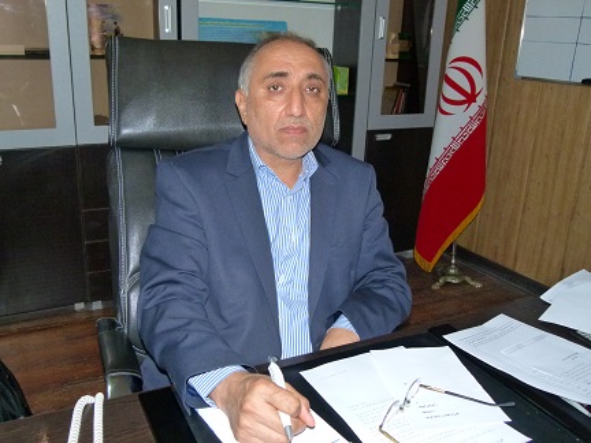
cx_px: 296
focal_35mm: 34
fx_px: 580
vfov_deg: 41.8
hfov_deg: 54.0
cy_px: 222
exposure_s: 1/60
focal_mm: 6.1
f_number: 3
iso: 400
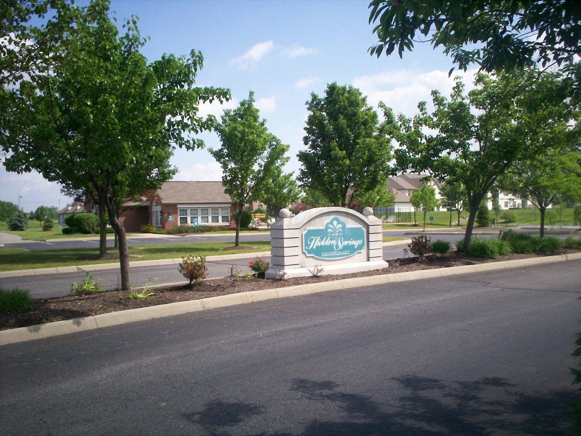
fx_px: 604
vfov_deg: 39.7
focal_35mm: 36
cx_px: 290
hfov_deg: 51.4
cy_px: 218
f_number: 4.5
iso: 100
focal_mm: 6
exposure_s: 1/591
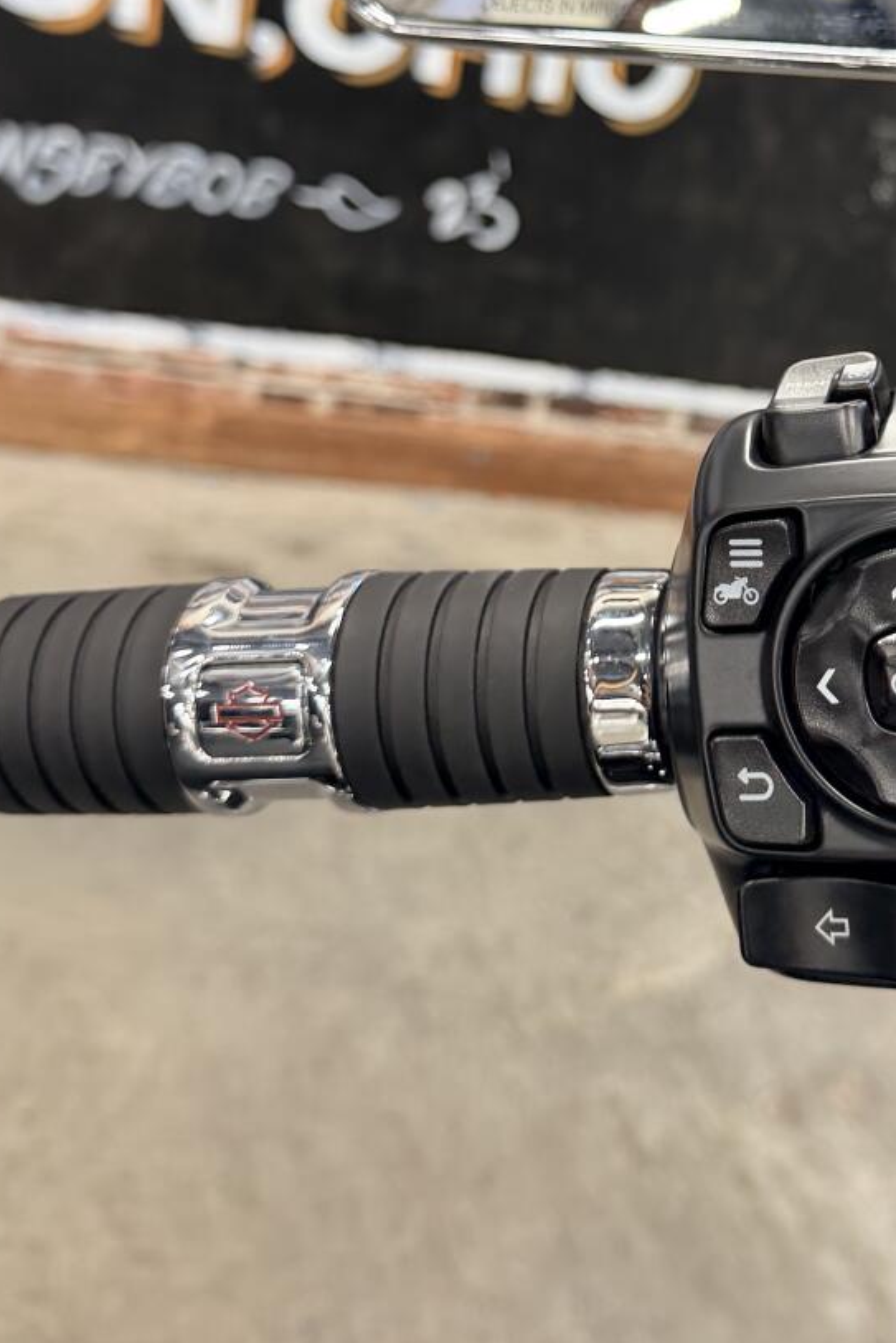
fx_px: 1716
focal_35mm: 46
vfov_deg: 41.9
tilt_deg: -24.1
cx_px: 748
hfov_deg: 28.5
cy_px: 406
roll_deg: -15.6
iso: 200
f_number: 1.78
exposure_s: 1/60
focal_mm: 6.76
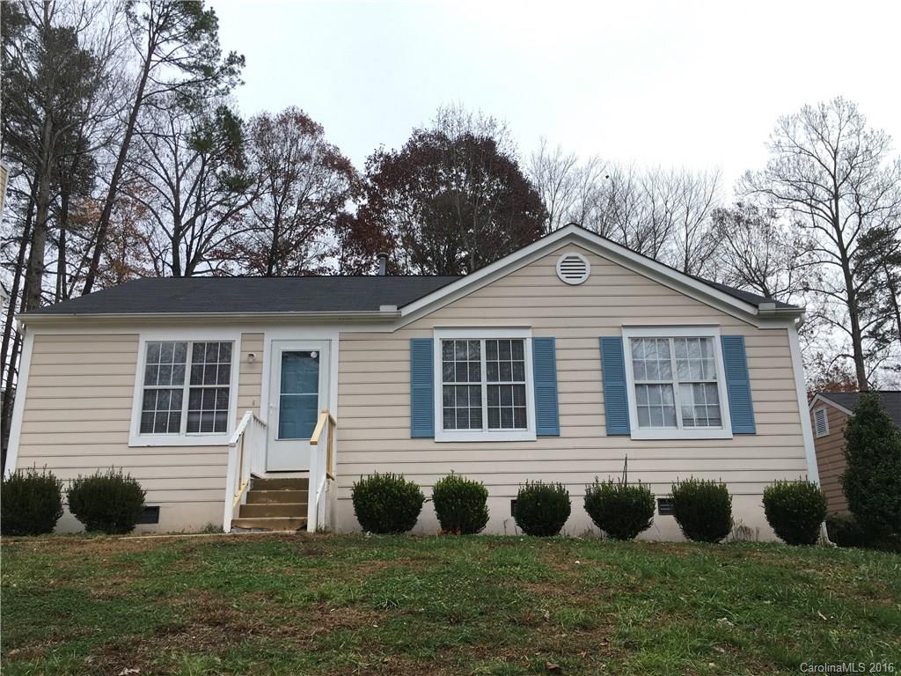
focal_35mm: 29
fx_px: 755
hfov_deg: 61.7
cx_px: 450
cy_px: 338
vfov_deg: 48.2
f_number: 2.2
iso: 25
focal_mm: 4.15
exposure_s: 1/388
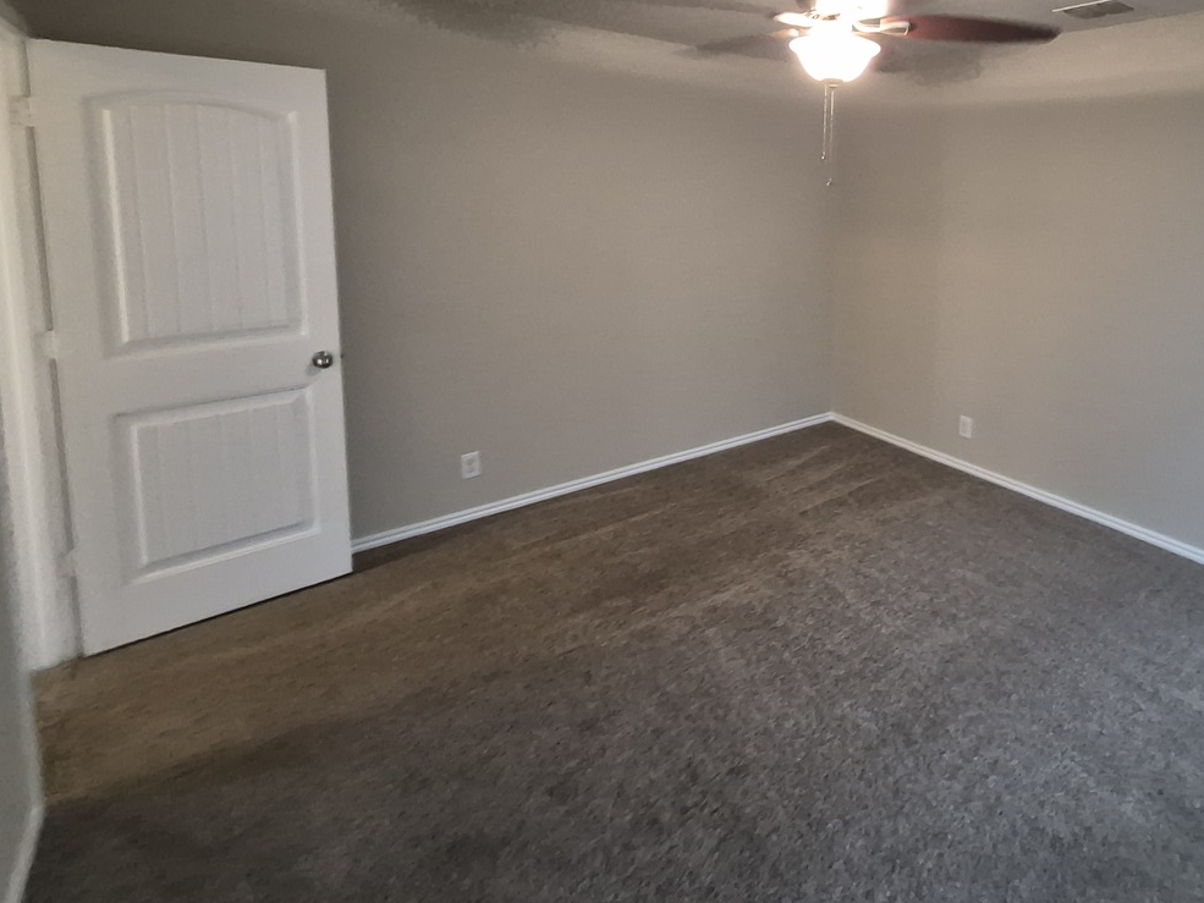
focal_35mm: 19
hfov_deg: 80.9
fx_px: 661
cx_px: 834
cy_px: 252
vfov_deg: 65.4
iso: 800
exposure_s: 1/60
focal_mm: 1.74
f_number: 2.2
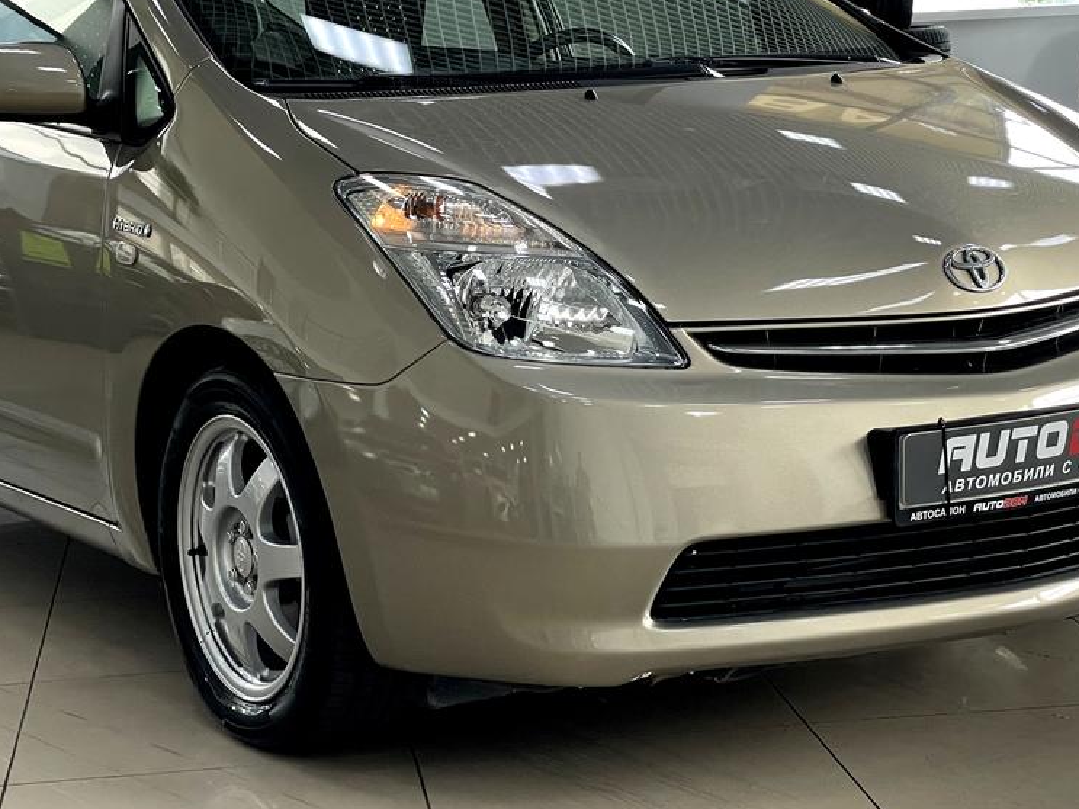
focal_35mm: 84
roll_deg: +2.7
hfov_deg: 23.3
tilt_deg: -3.2
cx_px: 494
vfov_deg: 17.5
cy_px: 199
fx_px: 2618
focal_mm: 6
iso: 125
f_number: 2
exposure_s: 1/99
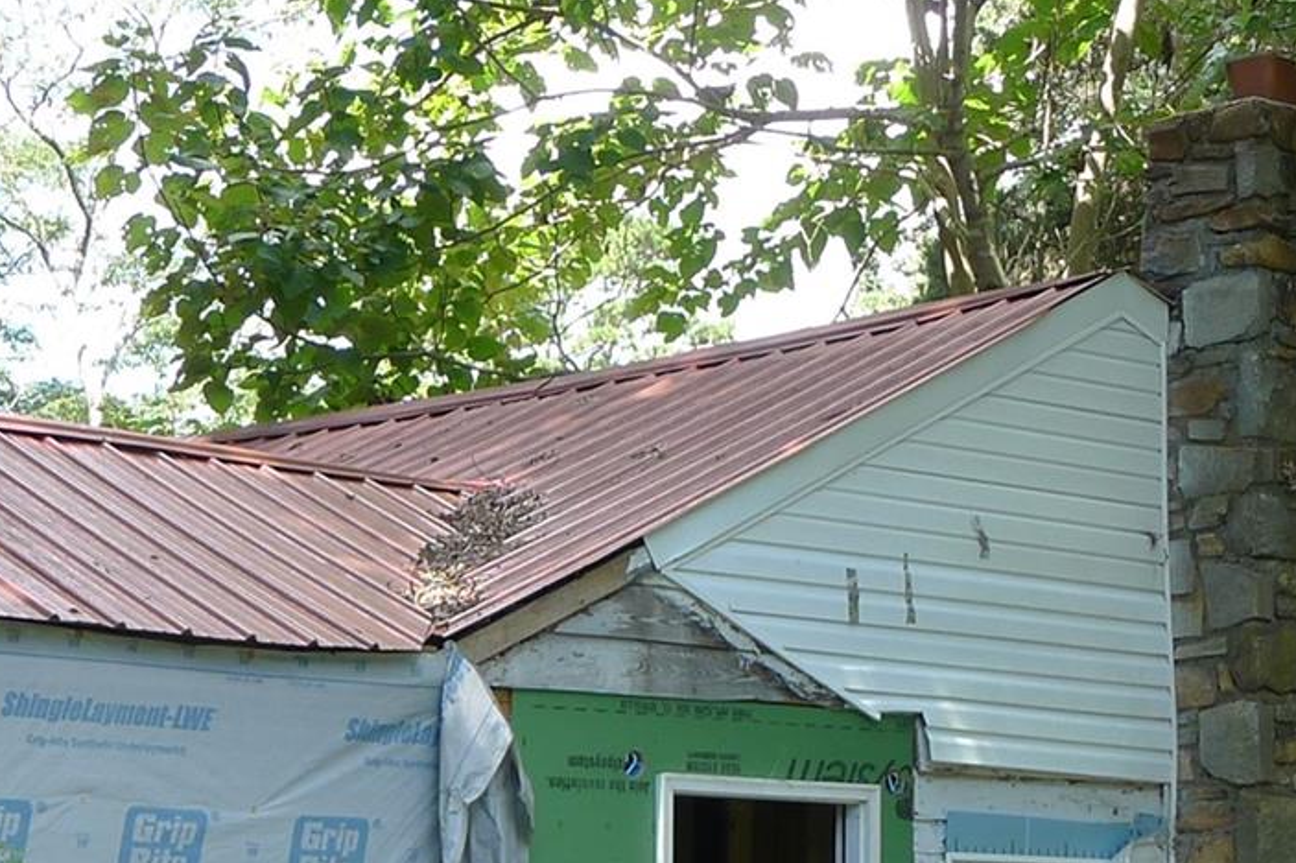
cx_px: 181
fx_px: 4929
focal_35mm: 137
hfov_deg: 14.8
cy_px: 986
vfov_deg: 9.9
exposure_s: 1/125
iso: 80
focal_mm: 10
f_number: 2.6
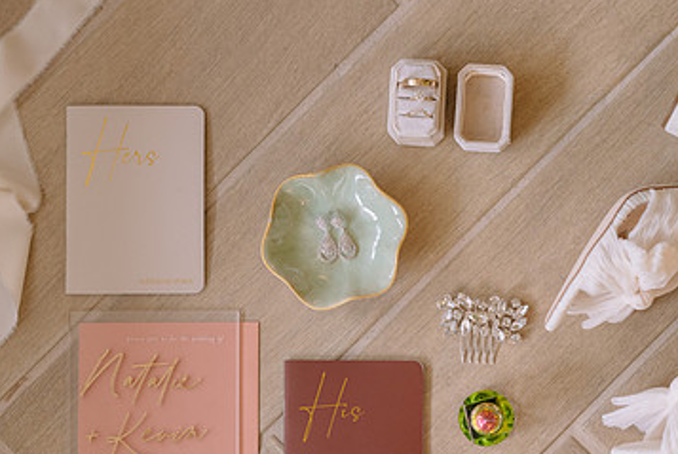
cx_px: 484
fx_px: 1565
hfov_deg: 24.2
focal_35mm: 83
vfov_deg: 16.5
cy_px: 305
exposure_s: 1/250
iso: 1600
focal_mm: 50
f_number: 2.8
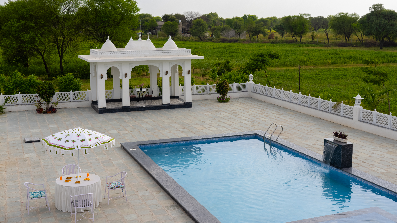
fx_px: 453
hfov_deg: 47.4
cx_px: 199
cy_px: 96
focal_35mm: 43
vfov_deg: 27.7
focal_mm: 40
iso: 125
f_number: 10
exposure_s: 1/1600
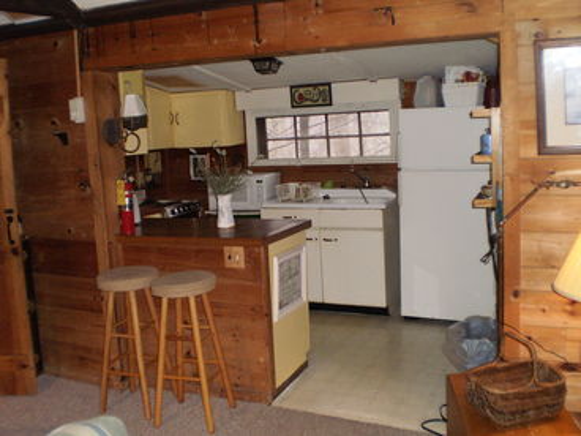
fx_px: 604
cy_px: 218
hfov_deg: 51.4
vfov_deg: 39.7
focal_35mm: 36
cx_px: 290
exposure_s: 1/30
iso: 250
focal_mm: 6.3
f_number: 3.1
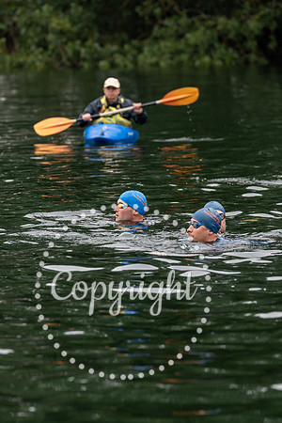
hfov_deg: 4.5
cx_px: 116
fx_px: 3596
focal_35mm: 306
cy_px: 208
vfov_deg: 6.7
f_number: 4
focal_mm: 200
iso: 320
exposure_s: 1/400
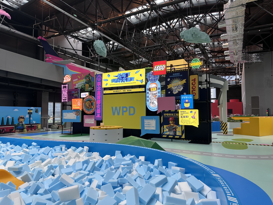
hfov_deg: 71.6
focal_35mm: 24
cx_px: 136
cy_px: 102
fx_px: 189
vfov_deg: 56.8
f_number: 1.8
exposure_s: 1/121
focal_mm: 6.9
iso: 64
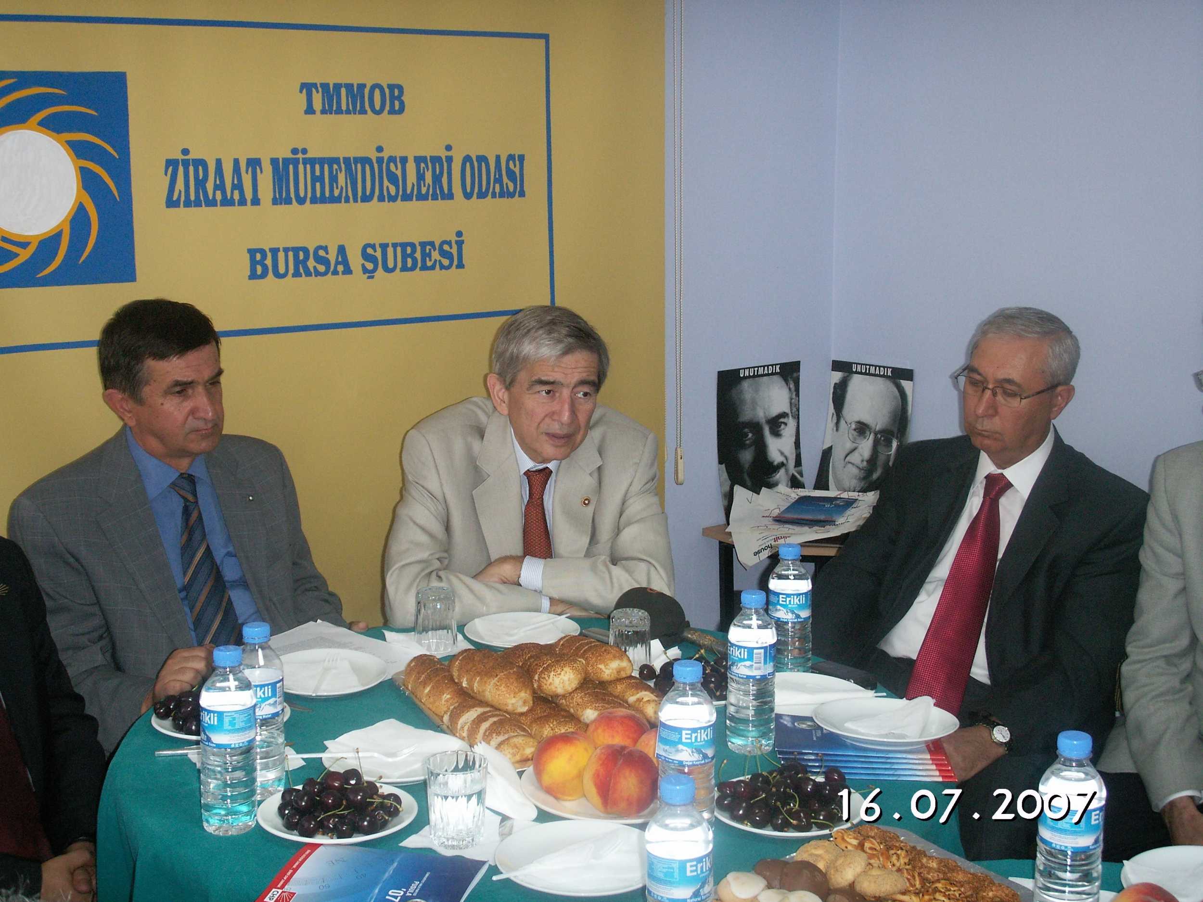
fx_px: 1425
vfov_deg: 35.1
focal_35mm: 41
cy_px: 451
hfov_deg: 45.8
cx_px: 602
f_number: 3.5
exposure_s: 1/40
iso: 100
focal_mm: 8.7
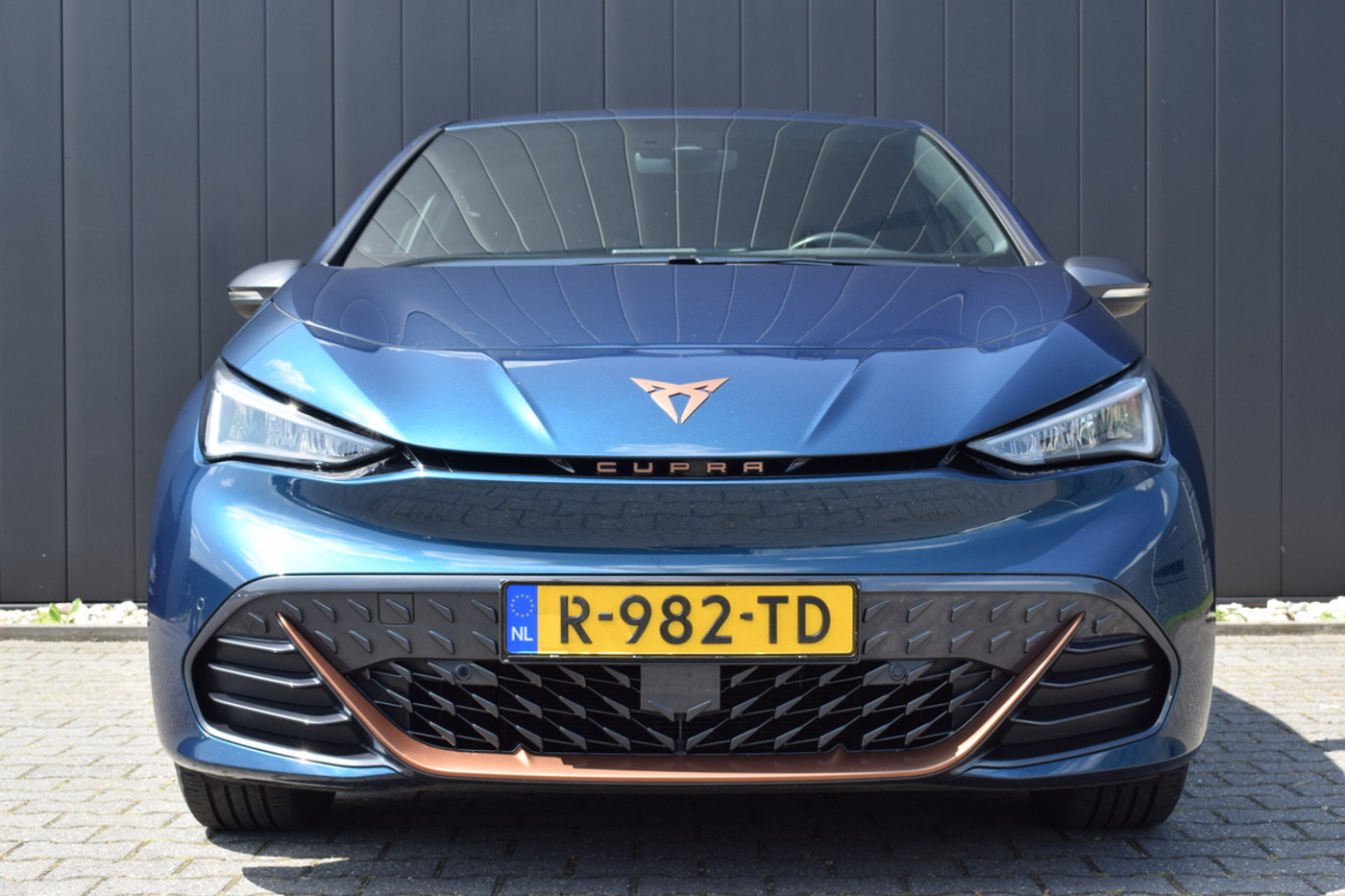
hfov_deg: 35.1
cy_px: 448
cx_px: 672
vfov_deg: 23.8
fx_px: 2129
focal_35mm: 57
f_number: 8
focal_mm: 38
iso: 320
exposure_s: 1/250
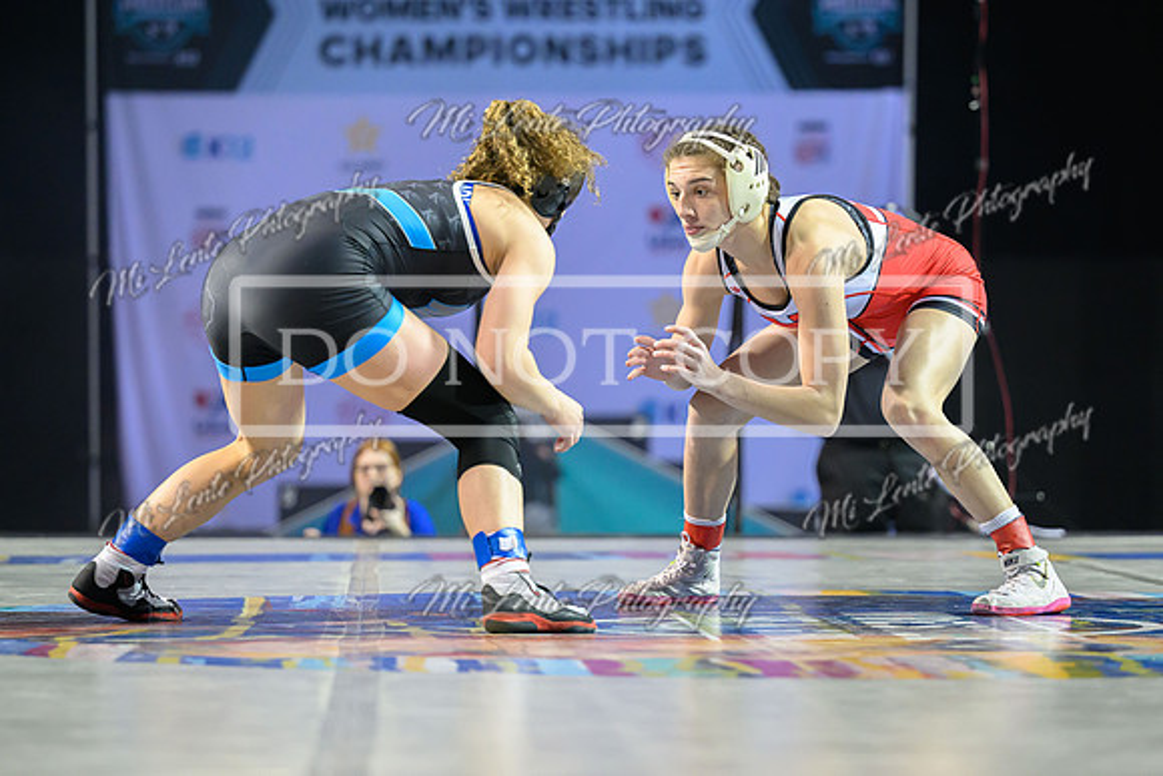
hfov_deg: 14.0
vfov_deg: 9.3
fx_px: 4747
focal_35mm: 147
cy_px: 330
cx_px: 631
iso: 5000
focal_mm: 120
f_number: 2.8
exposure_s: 1/800
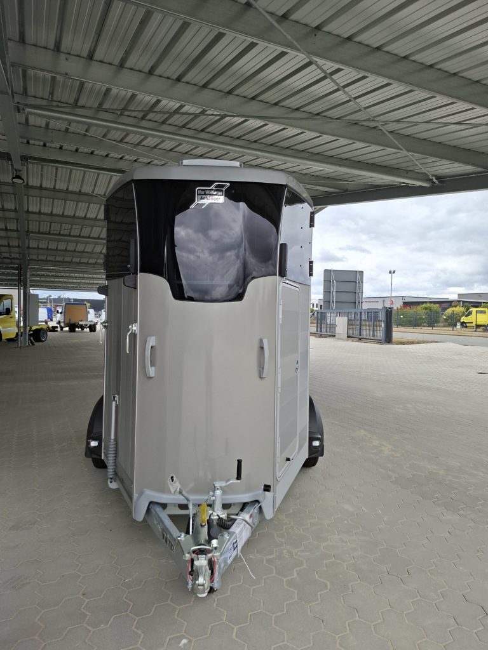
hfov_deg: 58.9
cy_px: 325
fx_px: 432
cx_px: 244
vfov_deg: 73.9
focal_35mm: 23
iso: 50
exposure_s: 1/1024
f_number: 1.8
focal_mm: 5.54
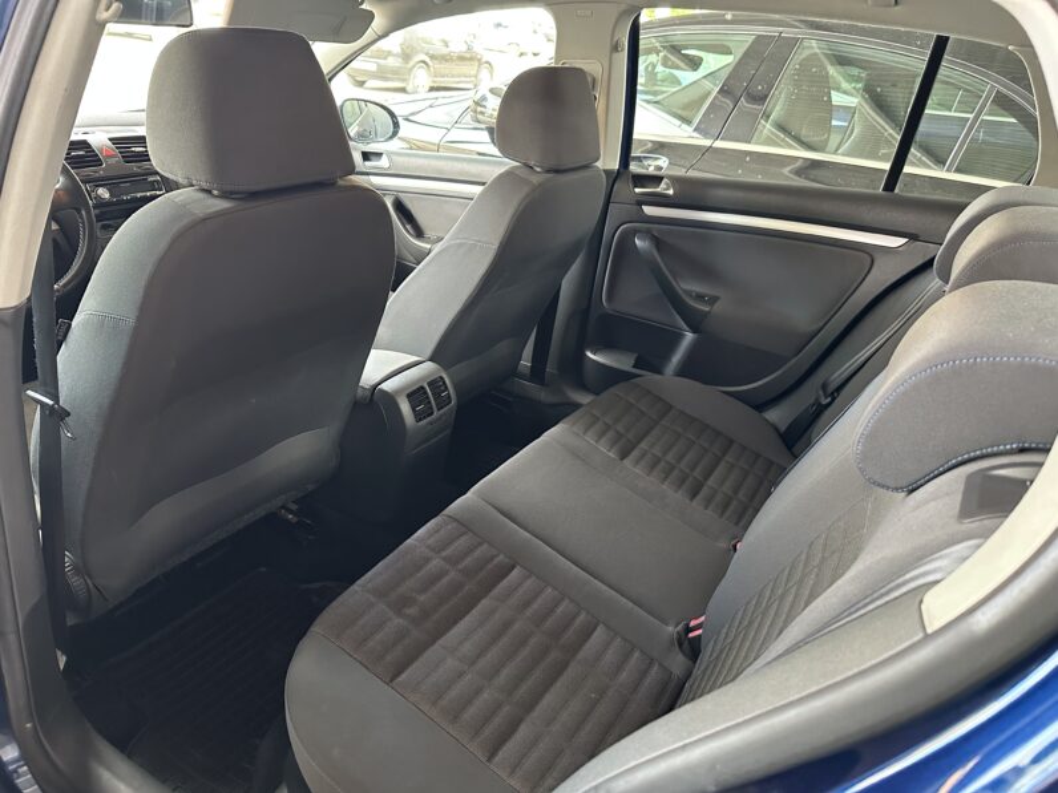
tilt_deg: -24.5
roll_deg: -5.1
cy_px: 396
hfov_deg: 71.6
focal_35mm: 24
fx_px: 734
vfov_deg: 56.8
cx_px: 529
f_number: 1.78
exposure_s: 1/60
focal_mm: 6.86
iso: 800
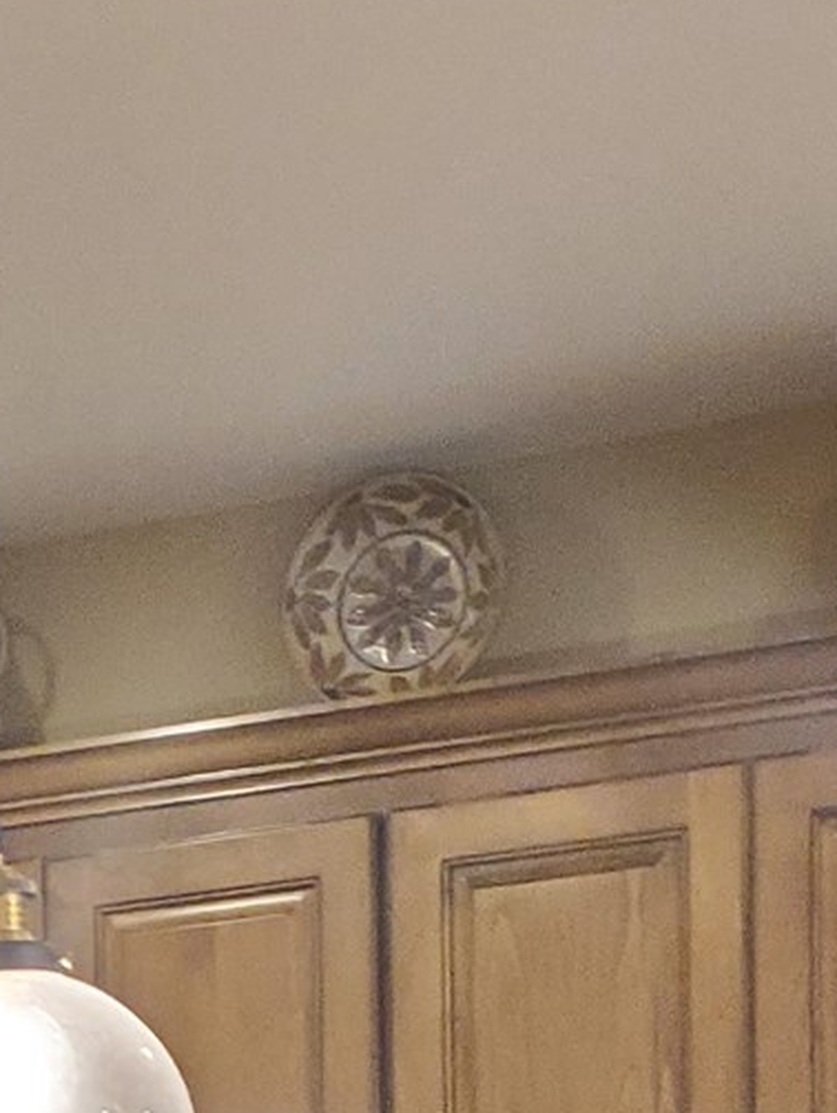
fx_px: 3832
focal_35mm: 119
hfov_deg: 11.8
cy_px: 2093
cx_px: -485
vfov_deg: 14.3
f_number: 1.5
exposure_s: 1/60
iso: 250
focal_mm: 4.3
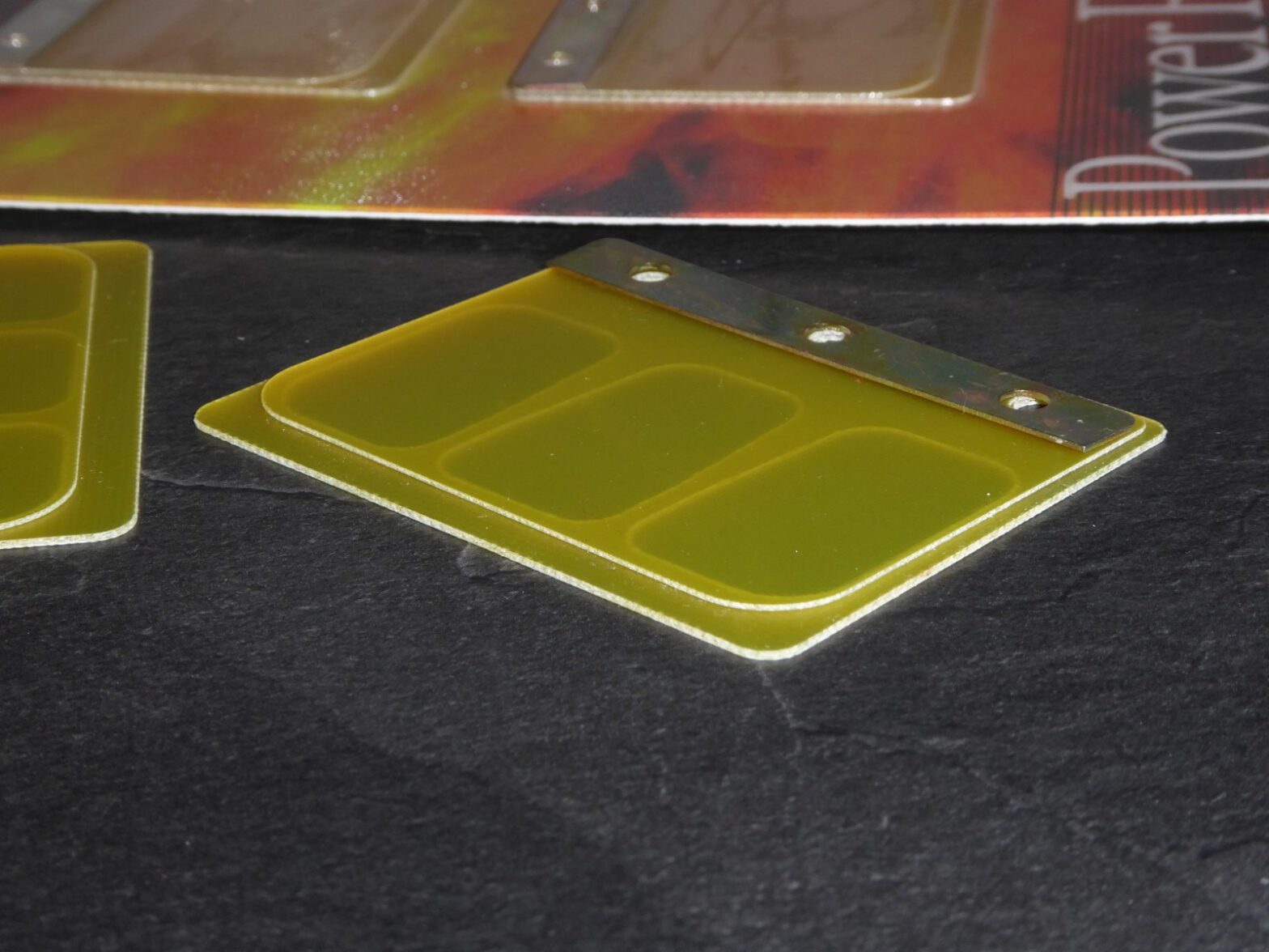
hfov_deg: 27.8
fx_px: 2566
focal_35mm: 70
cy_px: 476
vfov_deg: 21.0
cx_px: 634
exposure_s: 1/60
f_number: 7.1
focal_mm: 12.5
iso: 200
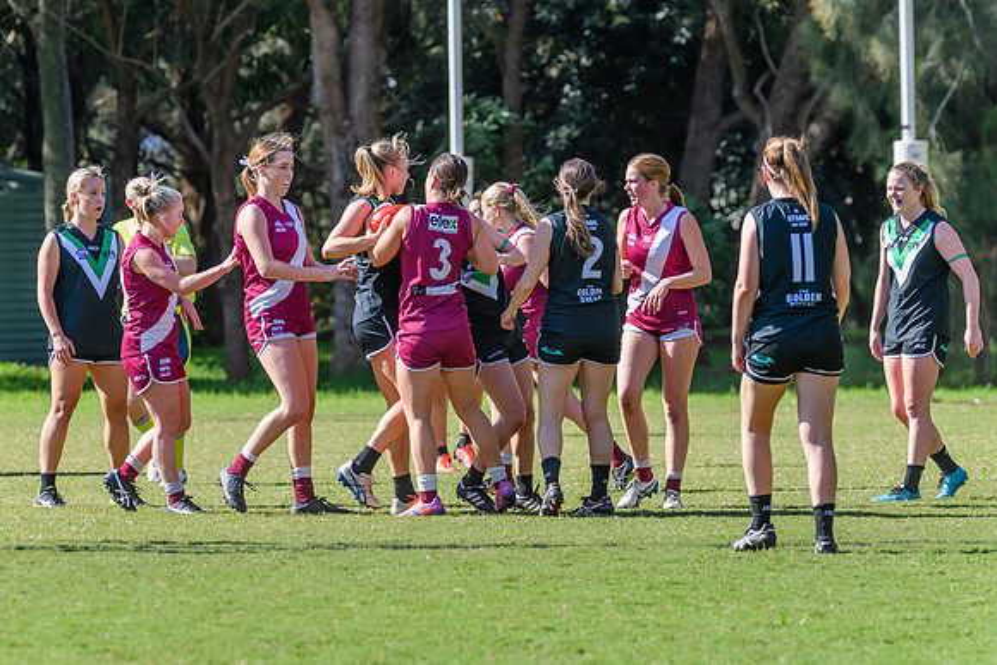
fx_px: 8950
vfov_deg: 4.3
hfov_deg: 6.4
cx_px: 462
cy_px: 319
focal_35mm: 323
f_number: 6.3
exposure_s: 1/1250
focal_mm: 250
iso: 800
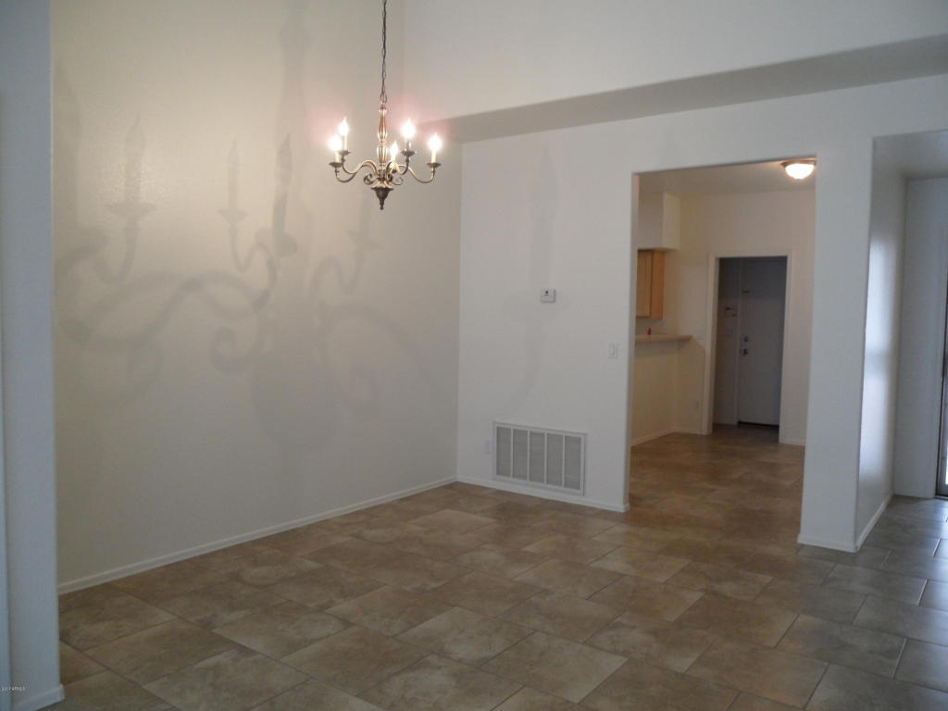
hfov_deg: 65.3
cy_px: 356
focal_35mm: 27
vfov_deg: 51.4
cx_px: 474
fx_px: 739
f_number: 3.5
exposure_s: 1/20
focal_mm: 4.9
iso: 200
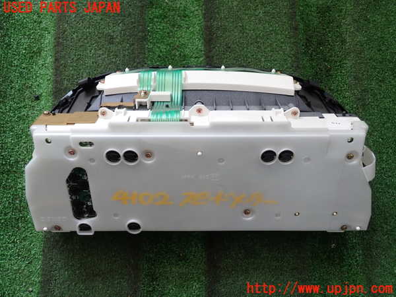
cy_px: 148
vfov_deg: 46.8
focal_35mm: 30
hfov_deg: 60.0
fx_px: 343
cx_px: 198
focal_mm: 5.4
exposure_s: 1/60
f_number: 2.3
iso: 200
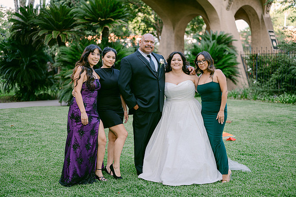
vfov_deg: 27.0
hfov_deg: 39.6
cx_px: 148
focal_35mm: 50
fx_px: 411
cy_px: 98
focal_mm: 50
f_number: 2
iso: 100
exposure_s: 1/200
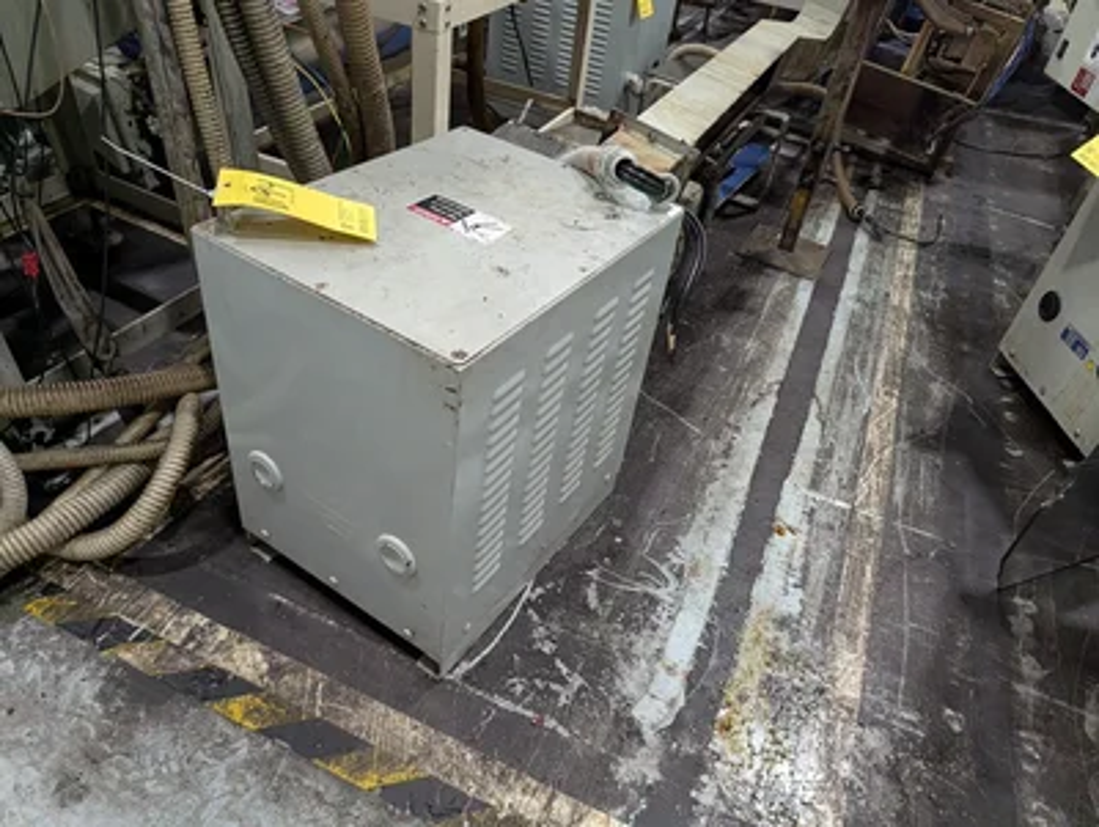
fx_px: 763
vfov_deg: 56.9
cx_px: 550
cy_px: 414
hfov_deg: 71.5
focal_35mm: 24
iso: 1601
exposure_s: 1/289
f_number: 1.68
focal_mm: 6.9
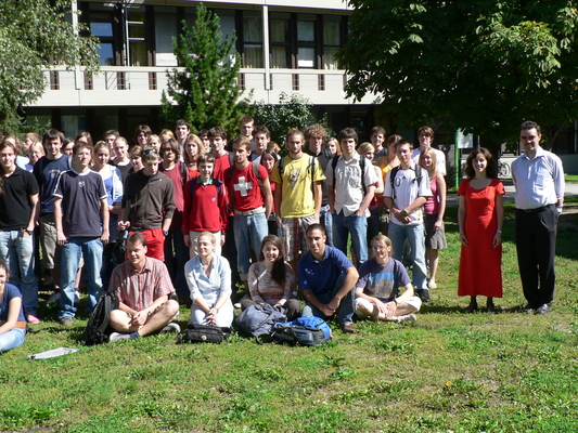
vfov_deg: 32.9
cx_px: 289
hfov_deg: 42.9
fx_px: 735
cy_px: 216
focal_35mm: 44
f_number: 4
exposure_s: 1/320
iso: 80
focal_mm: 7.4
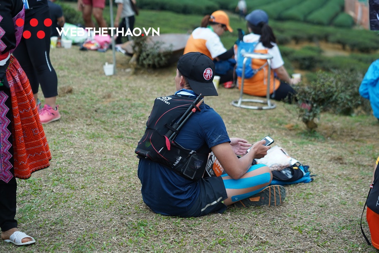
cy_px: 126
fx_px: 737
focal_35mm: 70
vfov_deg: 19.5
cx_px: 190
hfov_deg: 28.8
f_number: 2.8
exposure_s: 1/800
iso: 320
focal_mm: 70
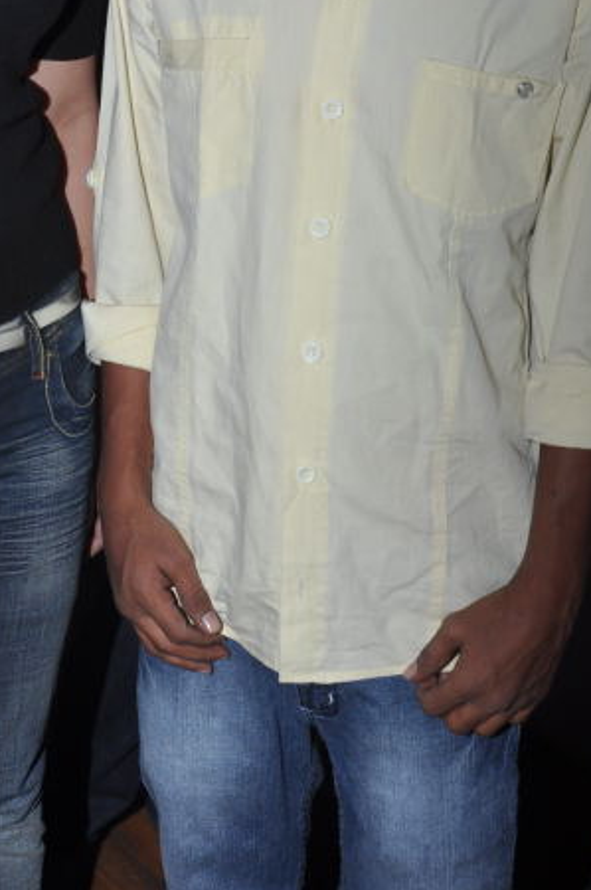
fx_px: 2024
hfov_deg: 16.4
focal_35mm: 82
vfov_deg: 24.5
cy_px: 229
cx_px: 83
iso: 200
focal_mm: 24
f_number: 9
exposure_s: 1/200
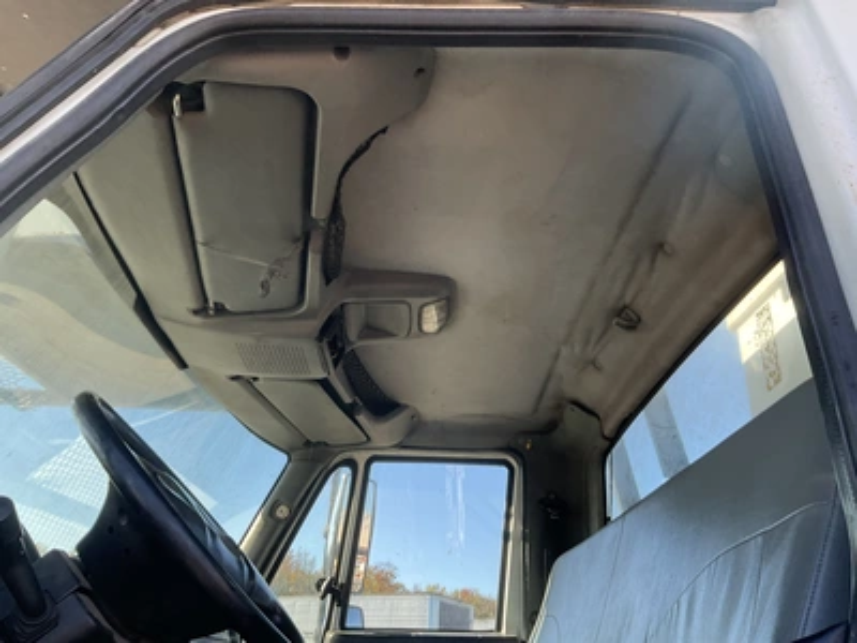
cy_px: 322
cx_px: 428
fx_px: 718
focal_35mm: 29
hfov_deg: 61.7
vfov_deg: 48.2
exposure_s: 1/196
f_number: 1.8
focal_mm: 3
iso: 20
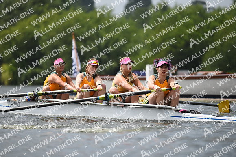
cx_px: 118
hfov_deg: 6.9
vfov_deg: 4.6
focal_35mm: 300
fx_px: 1967
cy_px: 78
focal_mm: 300
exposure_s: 1/1600
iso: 125
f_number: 4
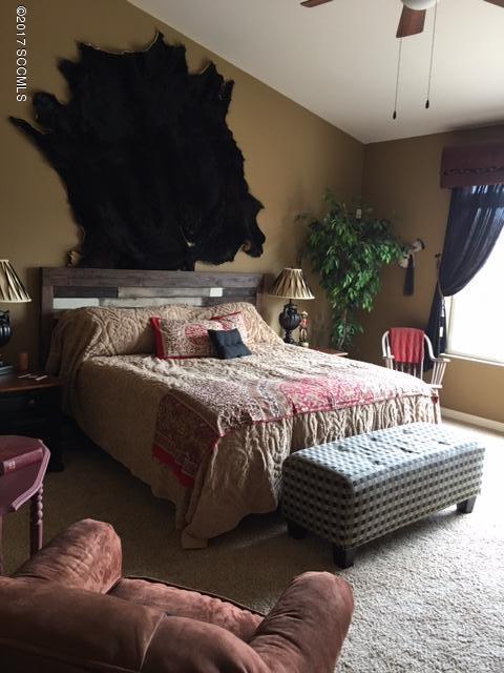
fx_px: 563
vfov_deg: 61.7
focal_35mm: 29
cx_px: 252
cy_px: 336
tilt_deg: -4.7
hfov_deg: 48.2
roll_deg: -3.2
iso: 50
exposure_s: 1/15
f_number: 2.2
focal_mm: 4.15
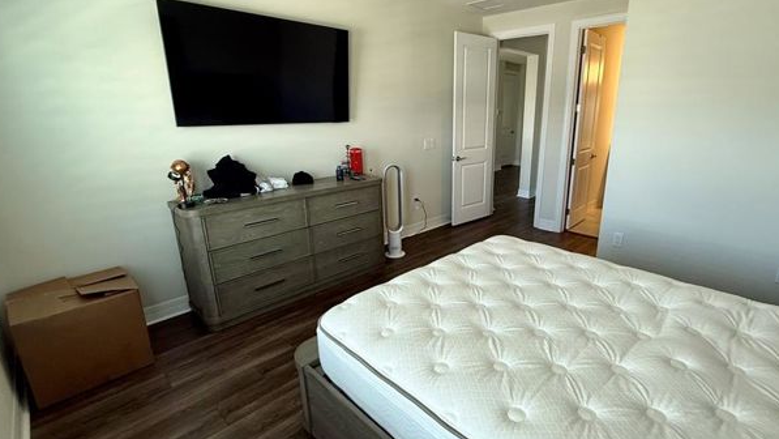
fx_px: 372
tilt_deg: -14.9
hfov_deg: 92.1
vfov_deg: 61.0
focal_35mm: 18
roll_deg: +0.6
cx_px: 442
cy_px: 212
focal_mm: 2.22
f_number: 2.2
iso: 250
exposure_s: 1/120
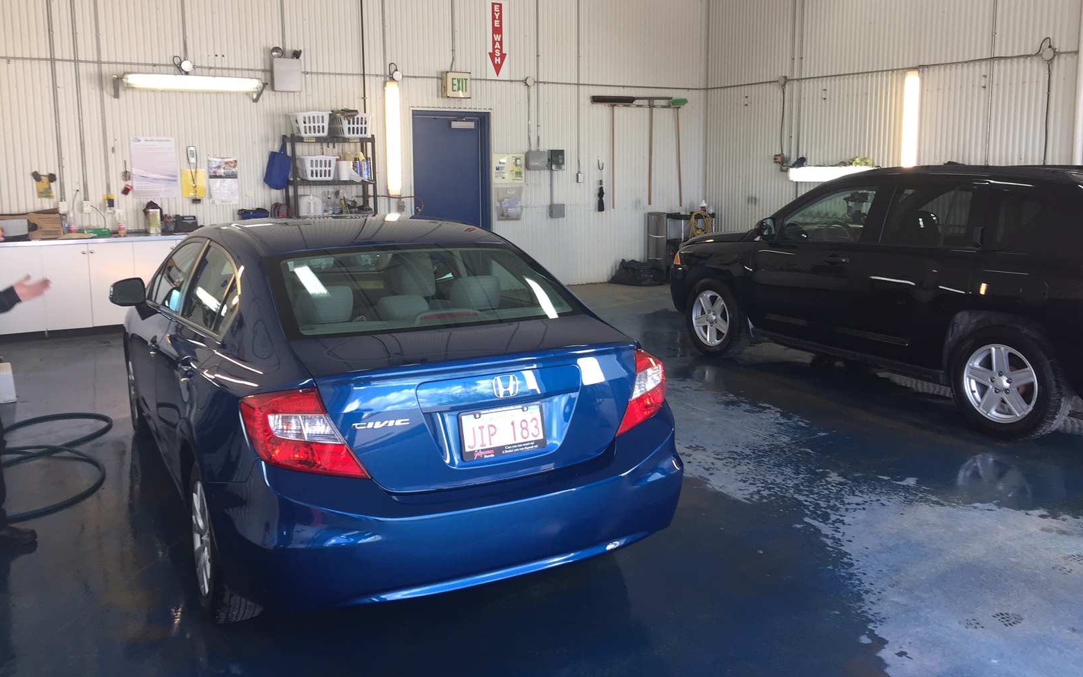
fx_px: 915
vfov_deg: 40.4
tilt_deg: -8.1
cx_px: 543
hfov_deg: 61.2
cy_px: 273
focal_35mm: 31
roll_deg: +0.0
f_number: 2.2
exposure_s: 1/120
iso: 50
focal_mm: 4.15
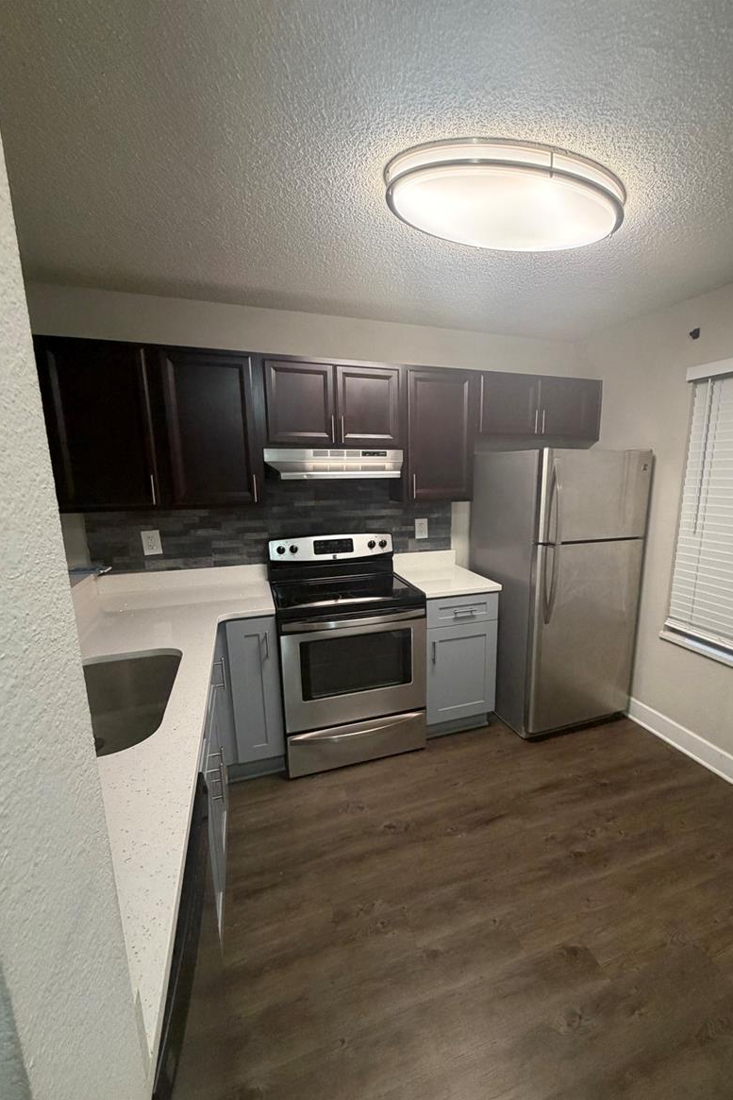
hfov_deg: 76.9
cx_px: 416
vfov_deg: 100.4
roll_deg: +0.0
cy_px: 564
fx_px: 458
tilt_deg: -10.5
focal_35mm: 15
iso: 250
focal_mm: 2.22
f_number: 2.2
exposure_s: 1/60
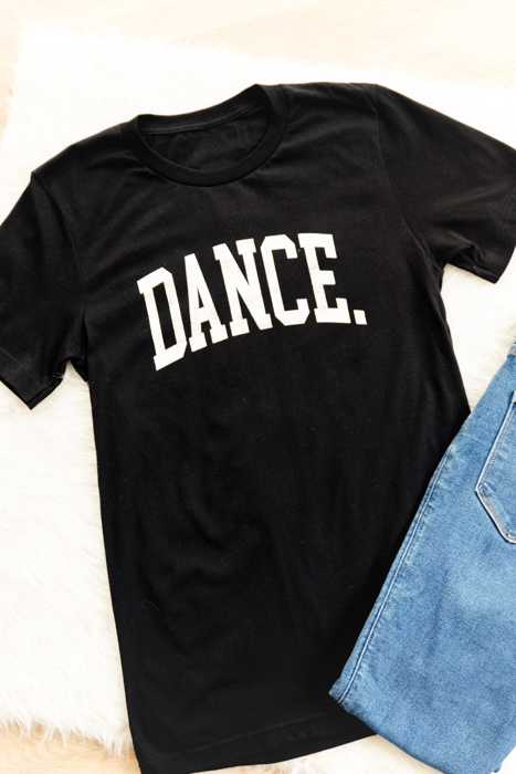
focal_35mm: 44
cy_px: 387
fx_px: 945
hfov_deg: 30.5
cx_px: 258
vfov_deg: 44.5
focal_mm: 44
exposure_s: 1/125
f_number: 2.8
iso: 640
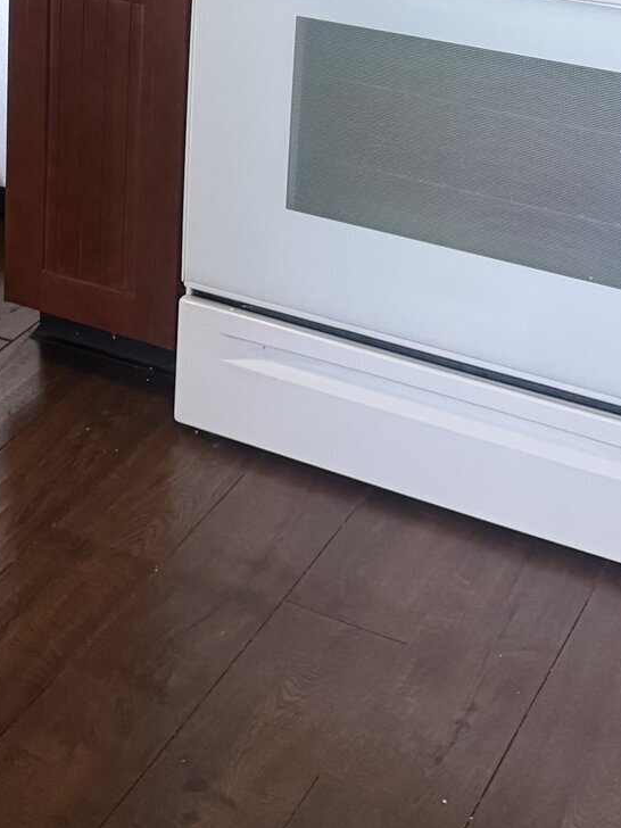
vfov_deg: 24.2
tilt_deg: -15.2
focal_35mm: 76
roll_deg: -0.4
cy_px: -51
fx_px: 1818
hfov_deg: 18.8
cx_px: -17
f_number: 1.78
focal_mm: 6.76
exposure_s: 1/40
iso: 640
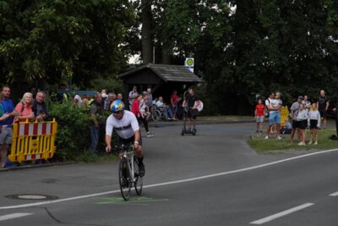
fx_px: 1057
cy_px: 113
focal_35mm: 112
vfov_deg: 12.2
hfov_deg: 18.2
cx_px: 169
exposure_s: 1/1000
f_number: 6.3
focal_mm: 75
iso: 2000
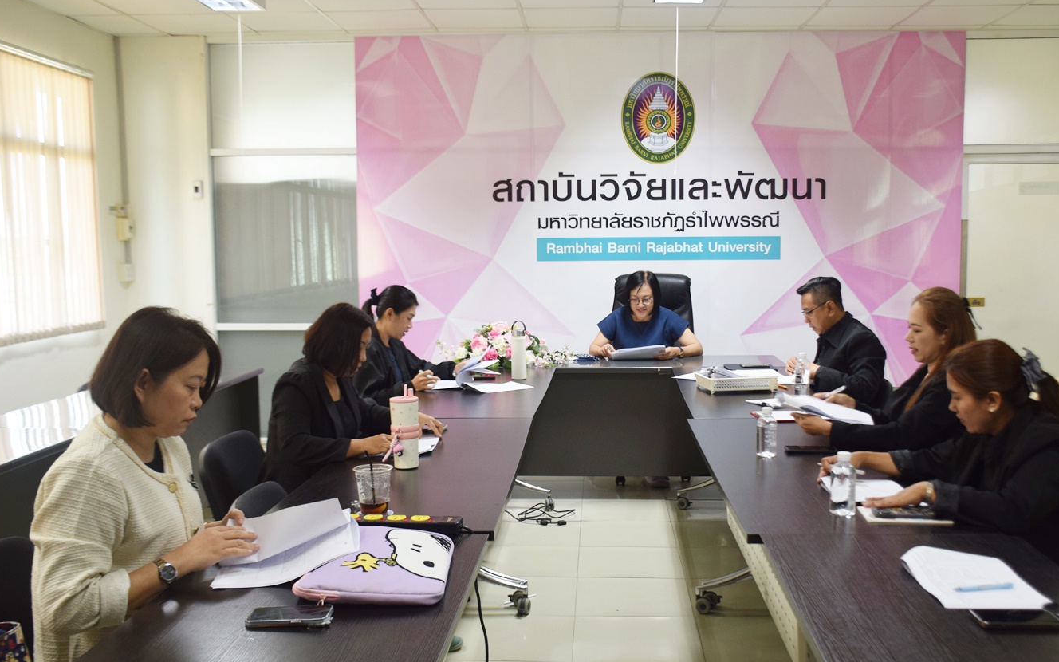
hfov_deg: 51.4
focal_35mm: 38
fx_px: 1097
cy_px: 340
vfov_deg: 33.6
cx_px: 589
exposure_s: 1/60
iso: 450
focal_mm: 22
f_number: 4
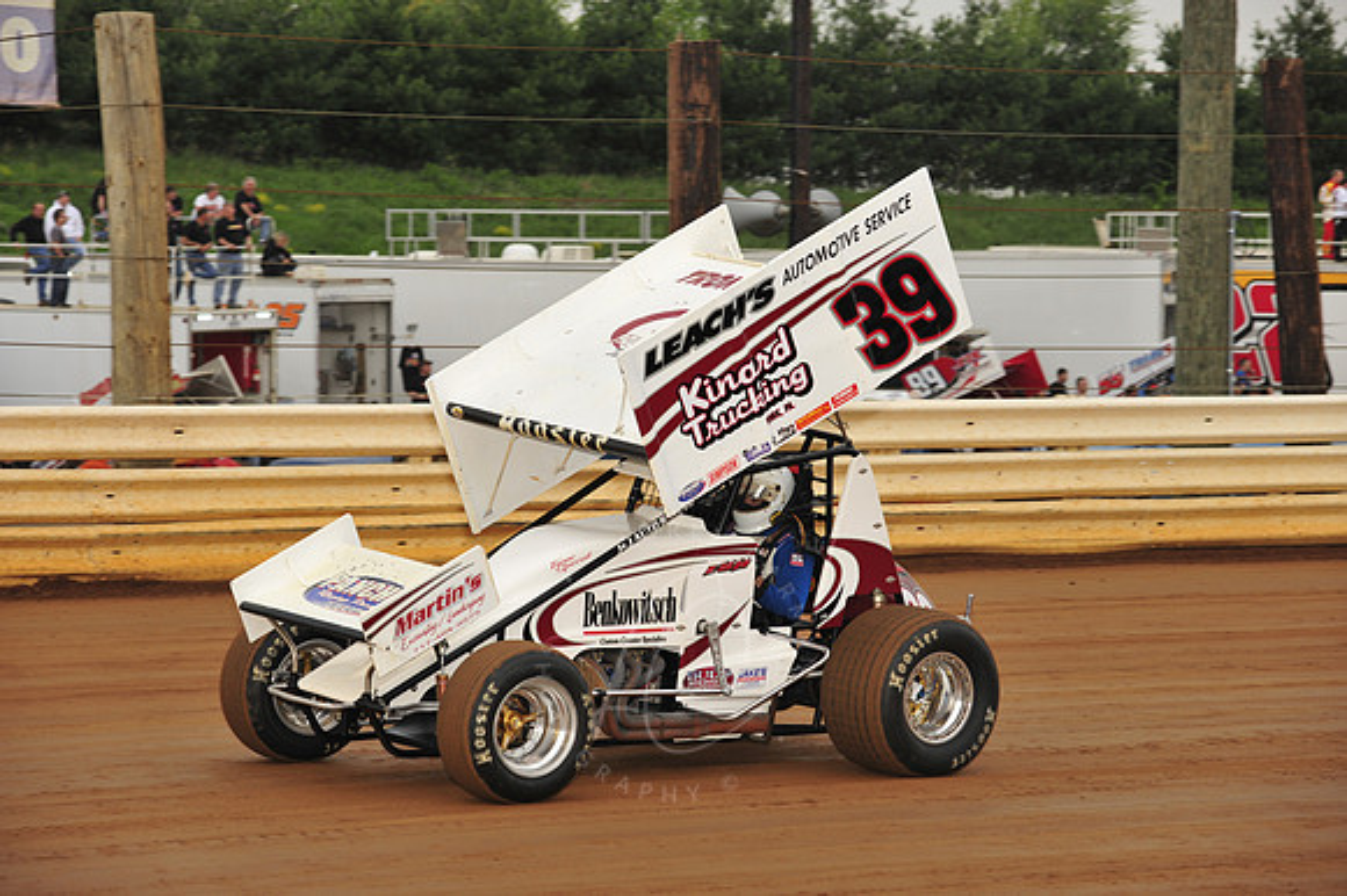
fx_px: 5422
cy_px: 448
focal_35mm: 145
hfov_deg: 14.2
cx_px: 674
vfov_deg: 9.5
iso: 640
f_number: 7.1
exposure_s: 1/320
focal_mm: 145
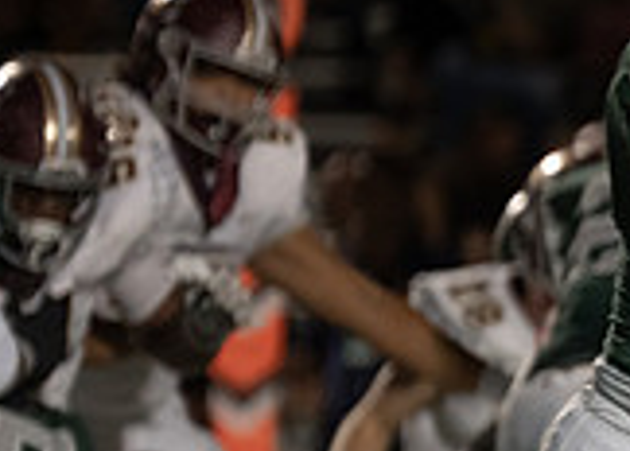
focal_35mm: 1062
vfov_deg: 1.4
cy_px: 675
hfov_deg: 1.9
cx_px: 1431
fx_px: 19018
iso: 1000
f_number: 2.8
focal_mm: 200
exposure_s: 1/1000
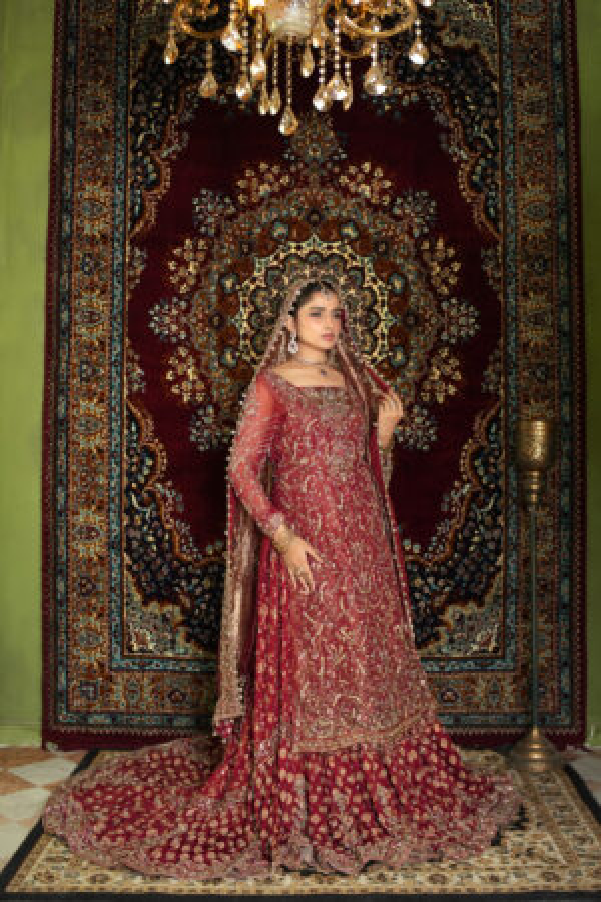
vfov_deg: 54.4
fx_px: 876
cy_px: 451
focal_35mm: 35
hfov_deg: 37.9
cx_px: 300
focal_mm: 35
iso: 500
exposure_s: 1/200
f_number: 2.8
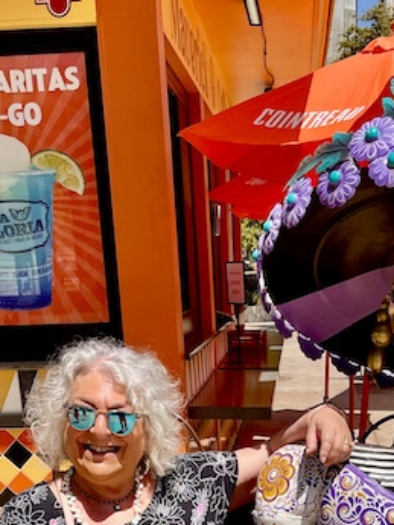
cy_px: 600
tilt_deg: -18.5
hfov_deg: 25.1
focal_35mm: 58
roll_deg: +1.8
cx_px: 262
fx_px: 880
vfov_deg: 29.4
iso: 32
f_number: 1.6
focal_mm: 5.1
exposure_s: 1/4202
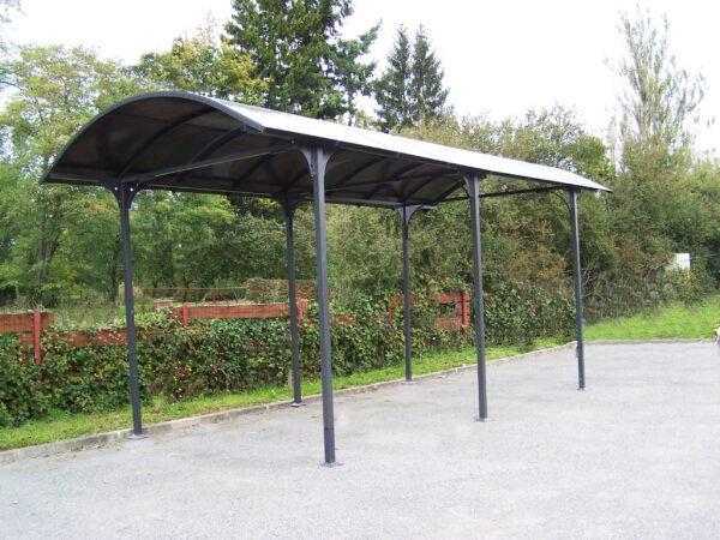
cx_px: 360
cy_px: 270
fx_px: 790
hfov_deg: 49.0
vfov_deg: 37.7
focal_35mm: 38
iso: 80
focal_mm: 6.3
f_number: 2.8
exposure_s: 1/250
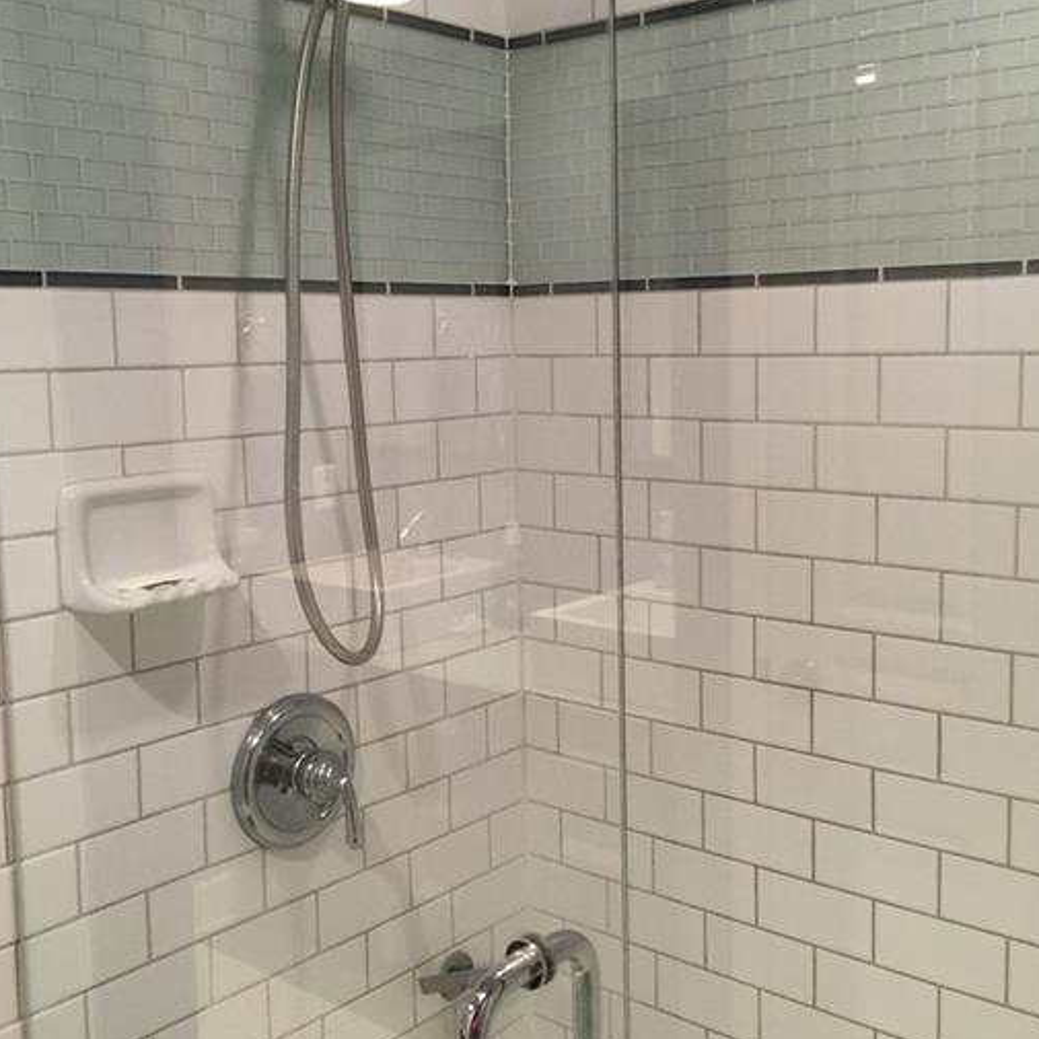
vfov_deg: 42.8
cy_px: 490
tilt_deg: -6.0
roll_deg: +1.7
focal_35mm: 39
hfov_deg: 42.8
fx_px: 1324
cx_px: 504
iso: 100
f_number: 2.2
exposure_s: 1/15
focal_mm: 4.15
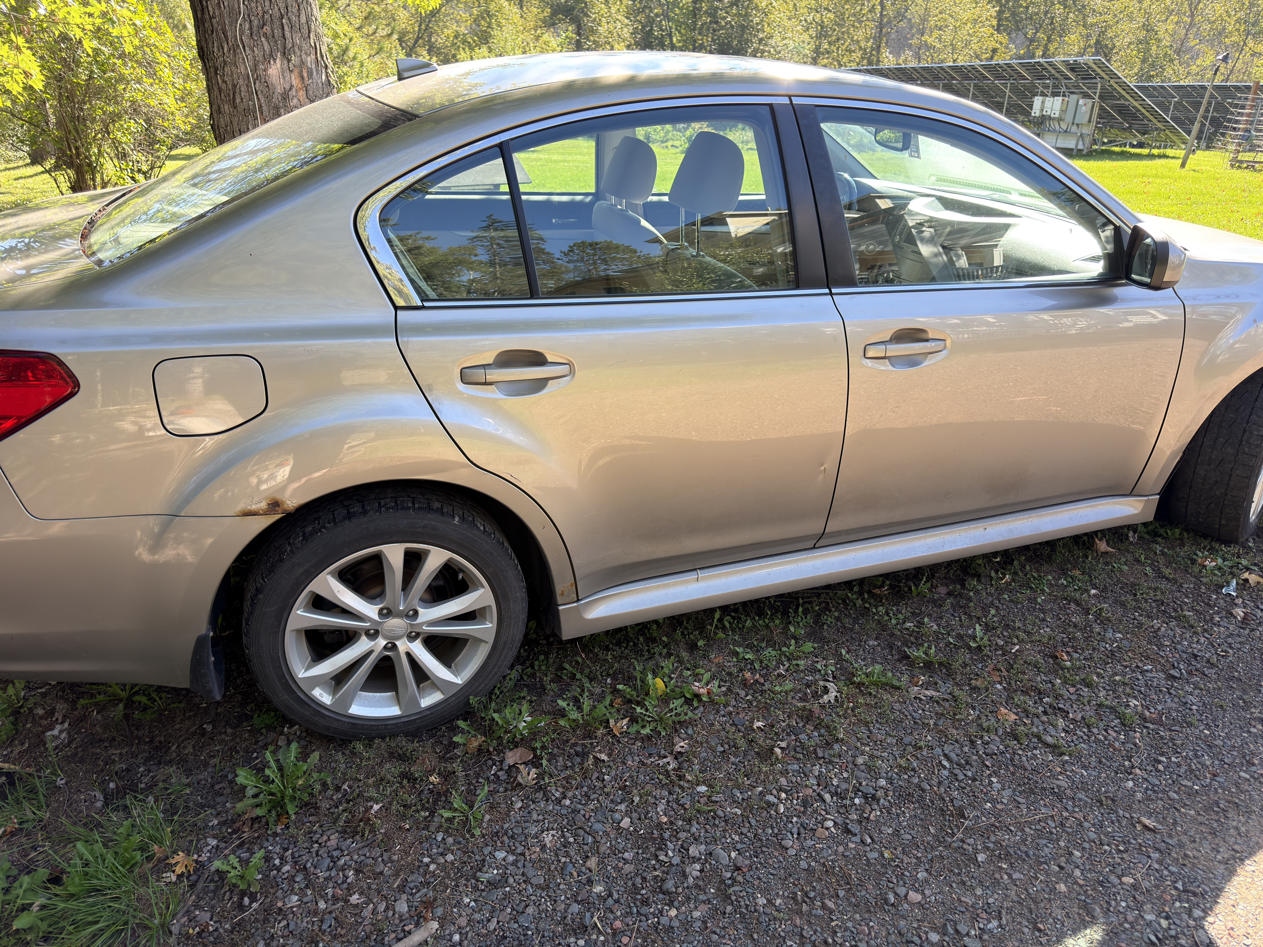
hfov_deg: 71.6
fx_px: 876
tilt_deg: -23.2
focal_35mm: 24
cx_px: 632
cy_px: 474
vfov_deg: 56.8
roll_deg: -3.1
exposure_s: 1/598
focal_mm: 6.76
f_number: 1.78
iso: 100
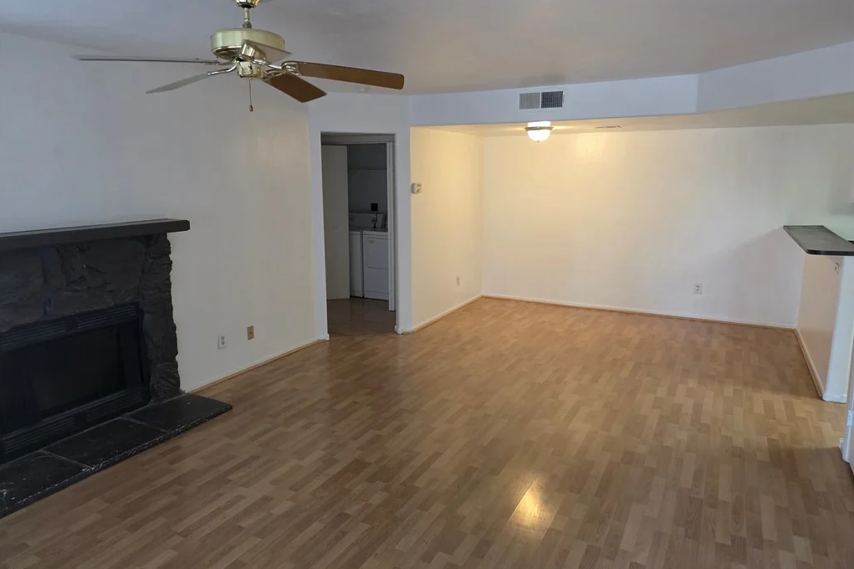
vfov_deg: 53.1
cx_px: 427
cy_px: 273
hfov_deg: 73.8
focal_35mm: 24
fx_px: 569
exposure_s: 1/120
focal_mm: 6.3
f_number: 1.7
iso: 640
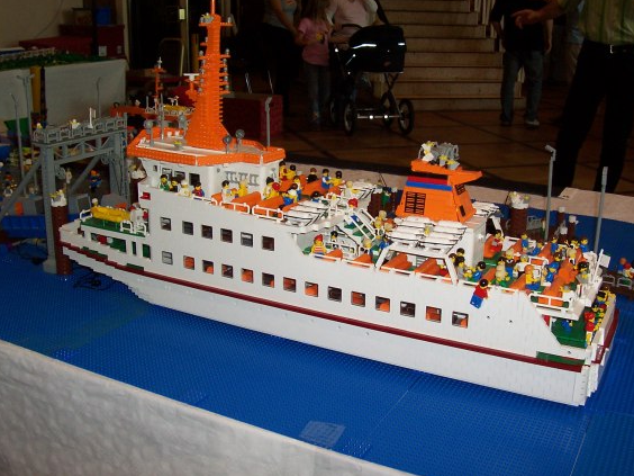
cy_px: 226
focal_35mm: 40
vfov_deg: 36.0
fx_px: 733
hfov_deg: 46.8
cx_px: 336
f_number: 2.8
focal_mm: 5.6
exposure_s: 1/60
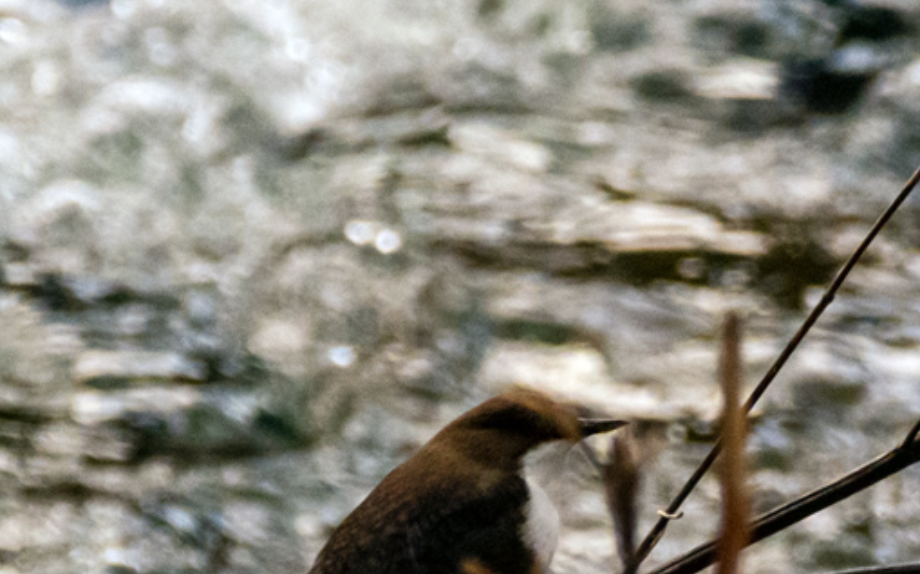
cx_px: 477
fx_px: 47458
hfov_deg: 1.1
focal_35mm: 1893
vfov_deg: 0.7
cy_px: 558
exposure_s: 1/1250
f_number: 7.1
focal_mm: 600
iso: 4000
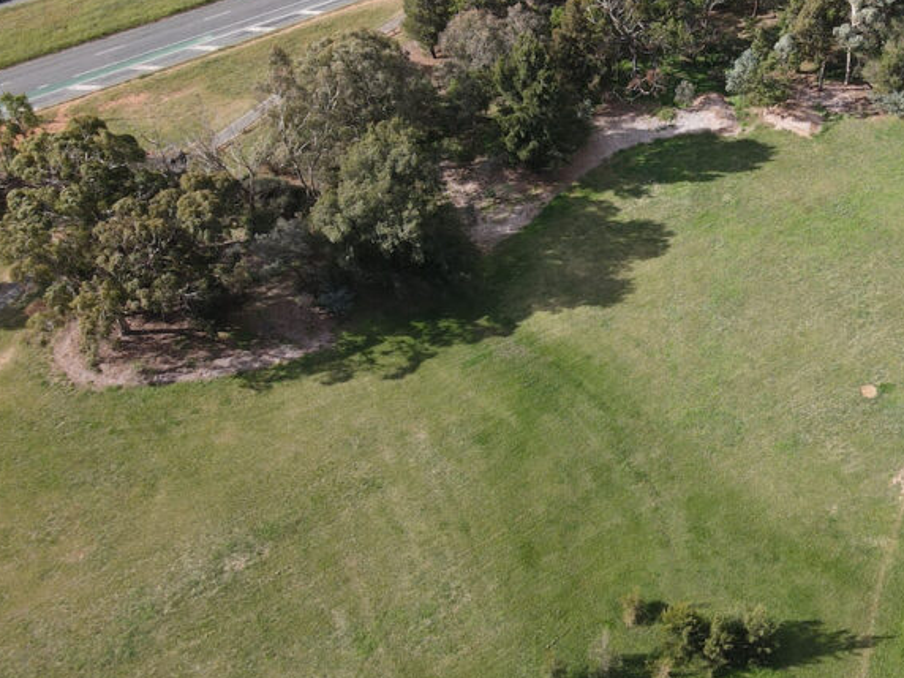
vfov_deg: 33.6
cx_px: 762
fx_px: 1123
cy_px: 319
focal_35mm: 43
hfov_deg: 41.4
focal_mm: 4.5
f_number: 2.8
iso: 100
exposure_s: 1/320
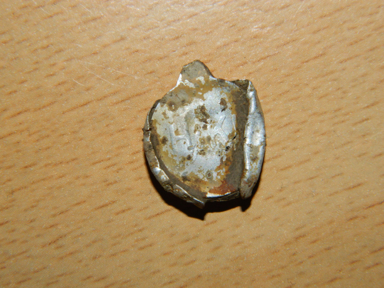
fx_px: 1142
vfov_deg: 14.4
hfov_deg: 19.1
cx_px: 192
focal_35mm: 103
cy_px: 144
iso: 200
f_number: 12.6
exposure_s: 1/60
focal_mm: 18.6
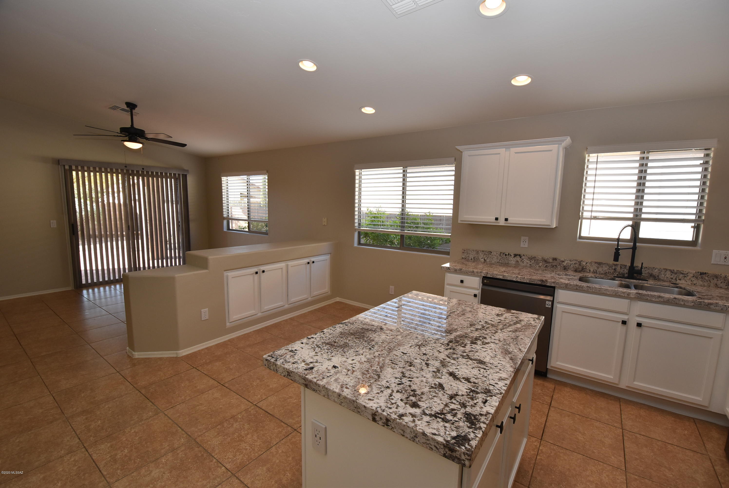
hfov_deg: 100.3
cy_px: 244
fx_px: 304
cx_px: 364
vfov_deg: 77.4
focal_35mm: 15
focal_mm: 10
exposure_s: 1/125
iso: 400
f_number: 5.6
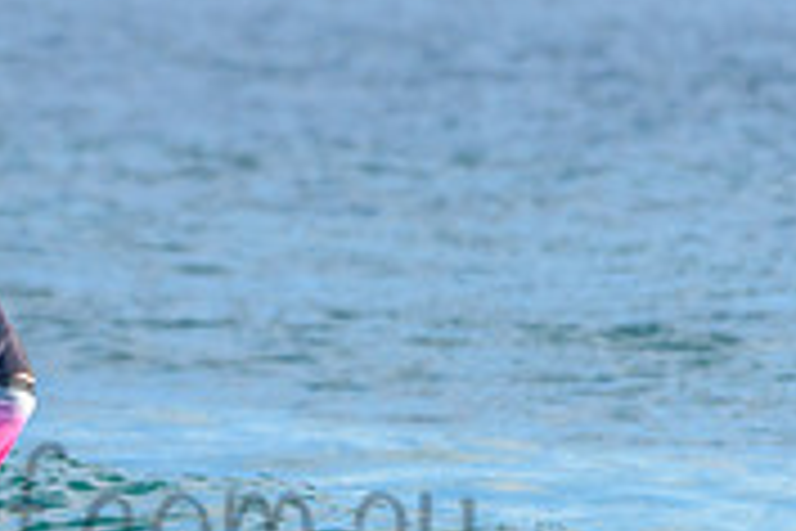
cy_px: 475
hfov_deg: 1.0
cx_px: 0
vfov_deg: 0.7
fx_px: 44396
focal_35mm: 2008
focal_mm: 500
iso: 360
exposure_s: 1/2000
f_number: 5.6
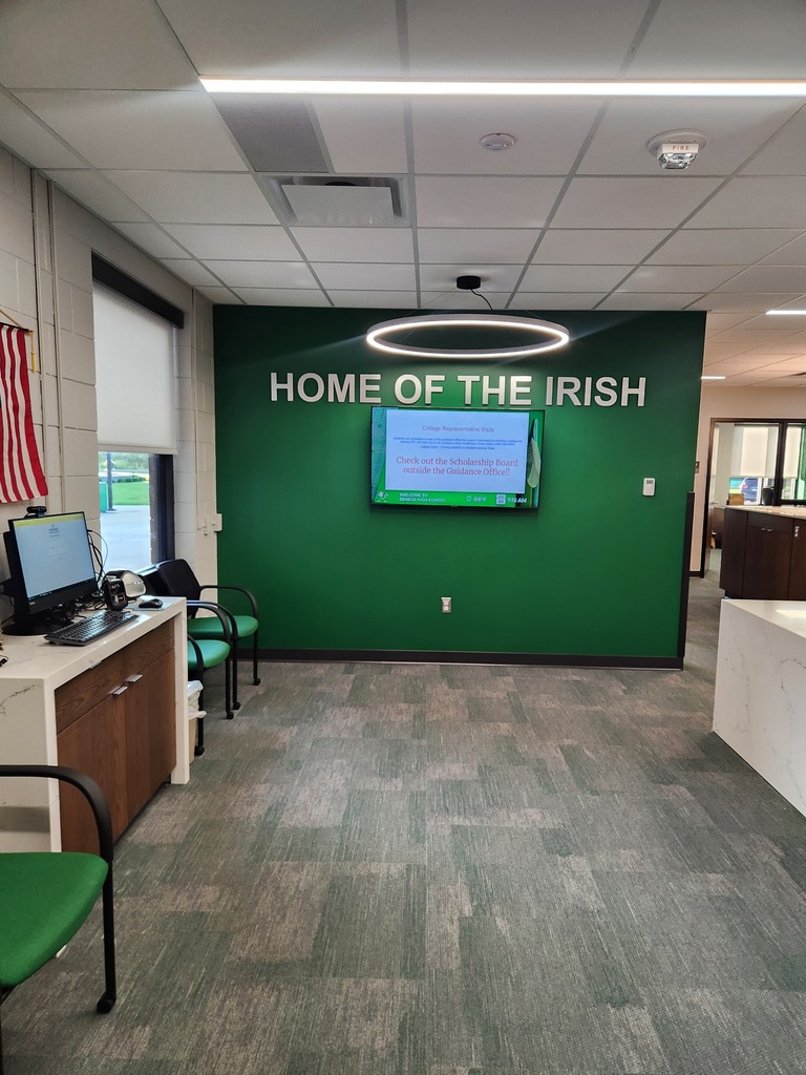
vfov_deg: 73.9
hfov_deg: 58.9
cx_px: 403
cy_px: 538
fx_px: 714
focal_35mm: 23
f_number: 1.8
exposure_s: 1/120
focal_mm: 5.4
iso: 250
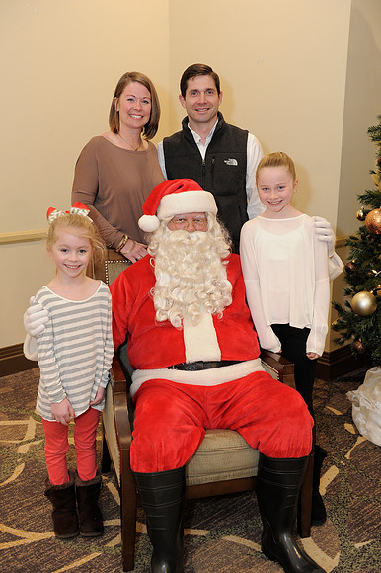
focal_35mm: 40
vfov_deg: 48.5
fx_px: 636
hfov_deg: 33.4
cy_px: 286
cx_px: 190
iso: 1600
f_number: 4
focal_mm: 40
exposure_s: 1/100
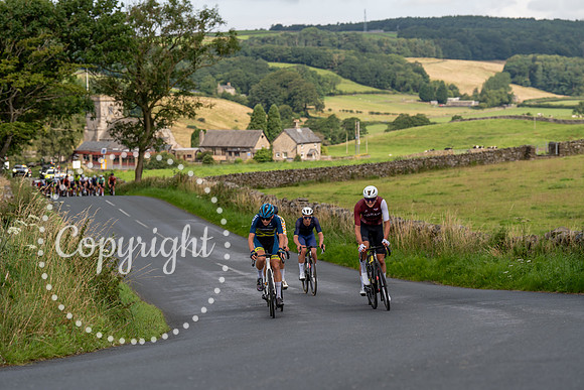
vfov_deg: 13.0
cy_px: 195
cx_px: 292
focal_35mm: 105
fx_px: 1704
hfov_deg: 19.5
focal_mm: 105
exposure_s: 1/1000
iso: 100
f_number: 4
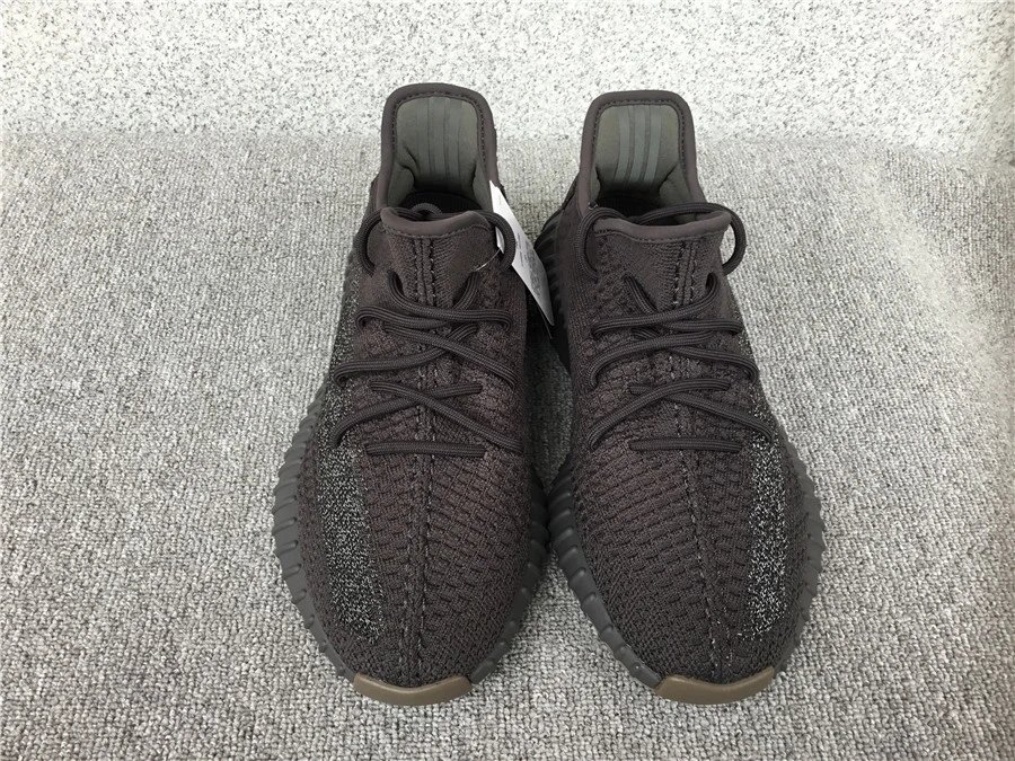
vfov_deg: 45.4
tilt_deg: -48.1
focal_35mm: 31
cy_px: 380
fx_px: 909
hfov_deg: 58.4
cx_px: 508
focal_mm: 3.3
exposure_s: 1/100
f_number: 2.4
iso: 40
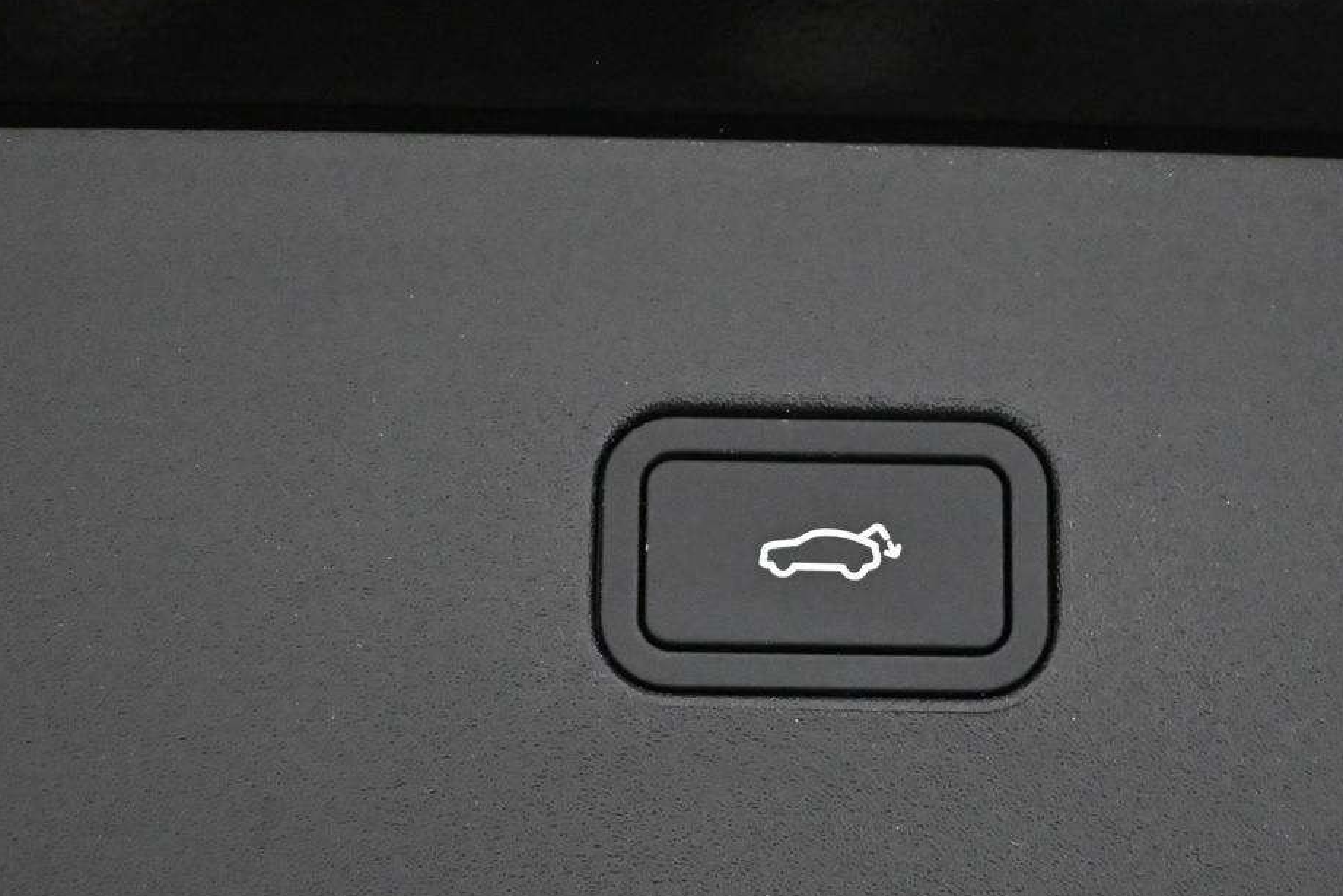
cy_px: 467
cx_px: 792
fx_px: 3544
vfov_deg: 14.4
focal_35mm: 95
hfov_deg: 21.4
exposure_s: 1/125
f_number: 5.3
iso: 10000
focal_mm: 36
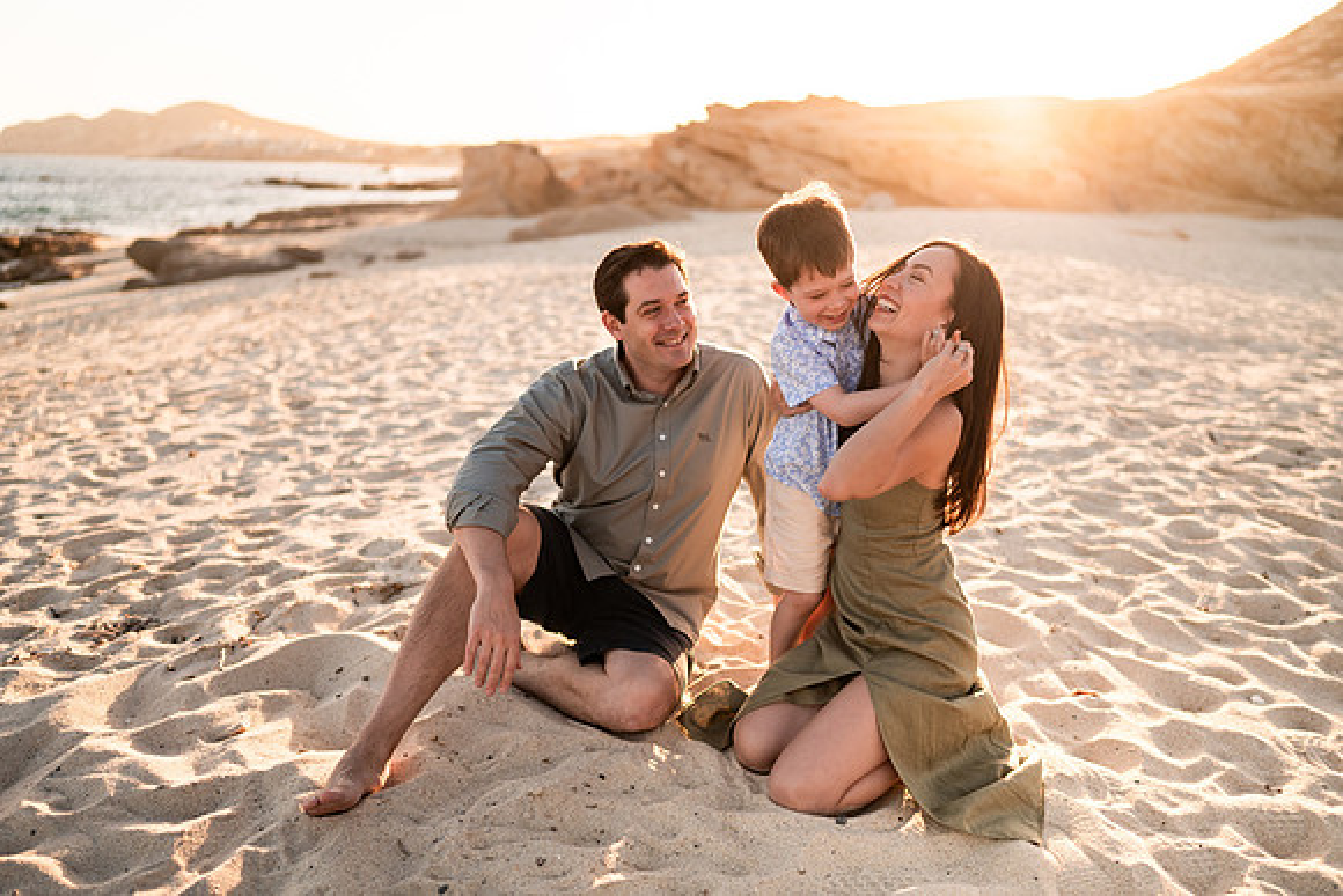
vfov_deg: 37.9
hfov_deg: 54.4
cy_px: 448
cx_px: 672
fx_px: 1306
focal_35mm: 35
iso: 100
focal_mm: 35
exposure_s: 1/2500
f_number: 1.8
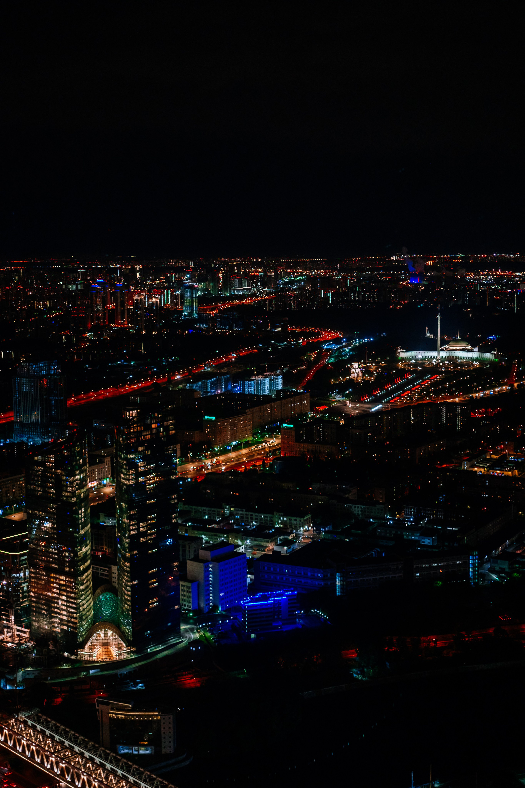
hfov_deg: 27.0
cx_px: 262
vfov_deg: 39.6
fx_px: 1094
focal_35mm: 50
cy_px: 394
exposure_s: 1/30
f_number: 1.4
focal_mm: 33
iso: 400
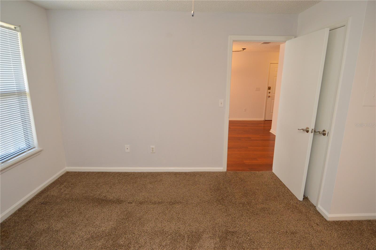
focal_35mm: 18
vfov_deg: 67.3
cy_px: 125
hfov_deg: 90.1
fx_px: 188
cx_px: 188
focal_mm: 12
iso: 640
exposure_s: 1/60
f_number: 4
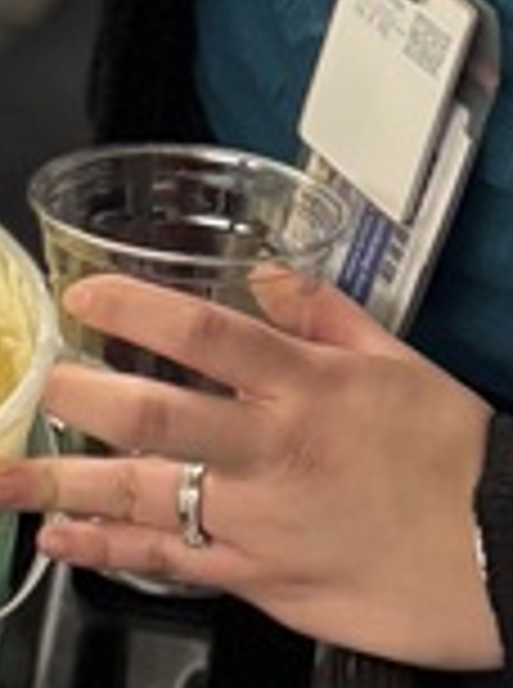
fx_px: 3195
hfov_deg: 8.8
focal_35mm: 161
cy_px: -247
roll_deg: -0.7
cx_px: -400
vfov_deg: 11.9
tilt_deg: -23.1
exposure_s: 1/60
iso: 320
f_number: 1.78
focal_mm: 6.76
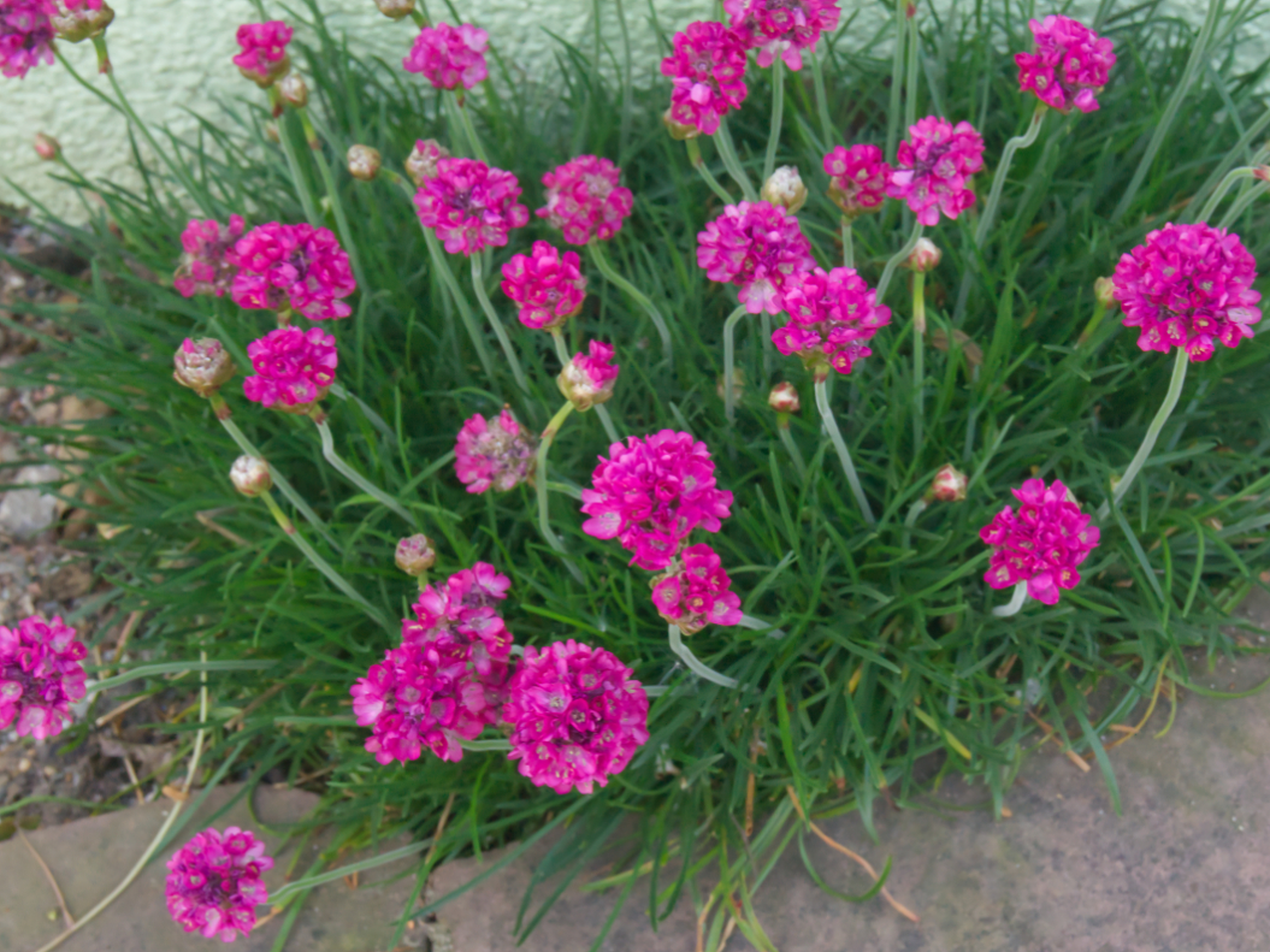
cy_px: 472
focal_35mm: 82
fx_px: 3008
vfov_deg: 18.0
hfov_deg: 23.8
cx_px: 687
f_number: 16
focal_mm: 50
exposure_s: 1/50
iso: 3200
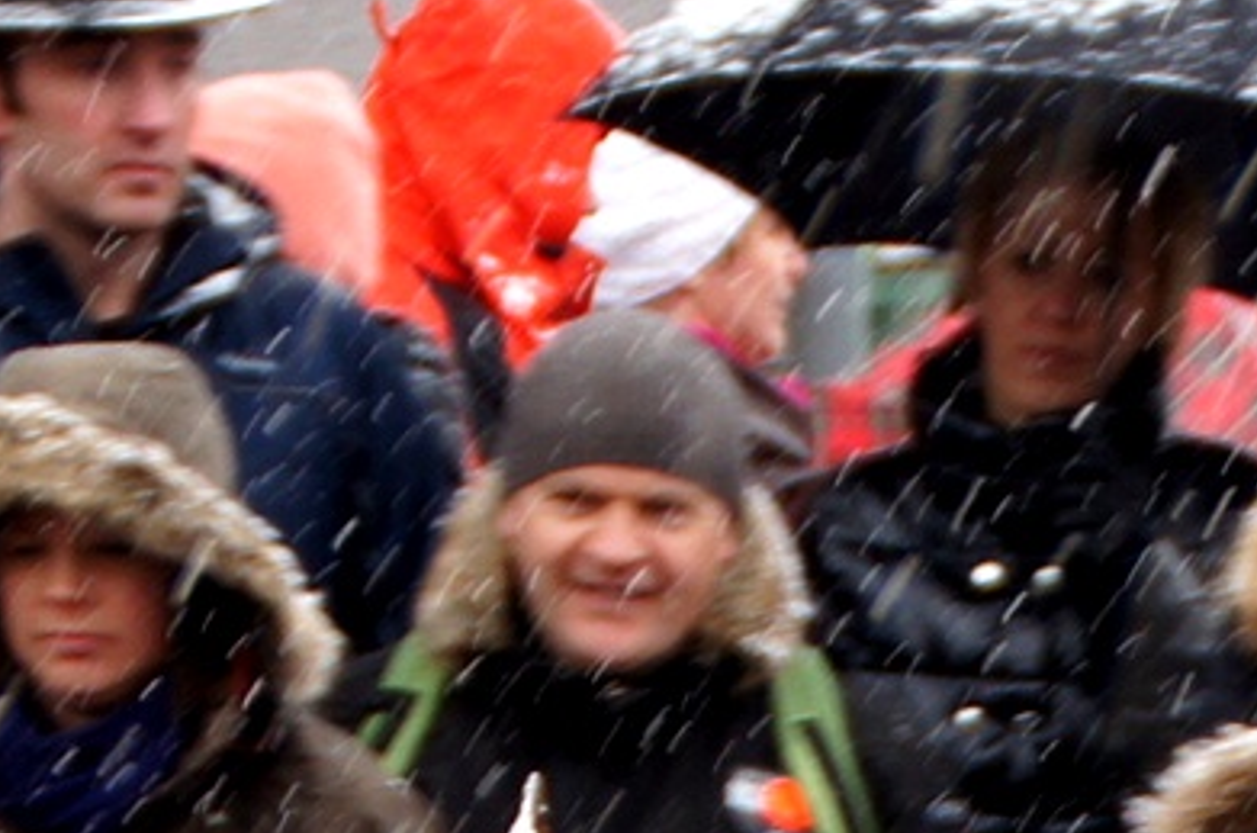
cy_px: 2322
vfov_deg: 2.9
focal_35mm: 470
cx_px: 1202
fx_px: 16377
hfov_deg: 4.4
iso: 100
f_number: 5
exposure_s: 1/80
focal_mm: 50
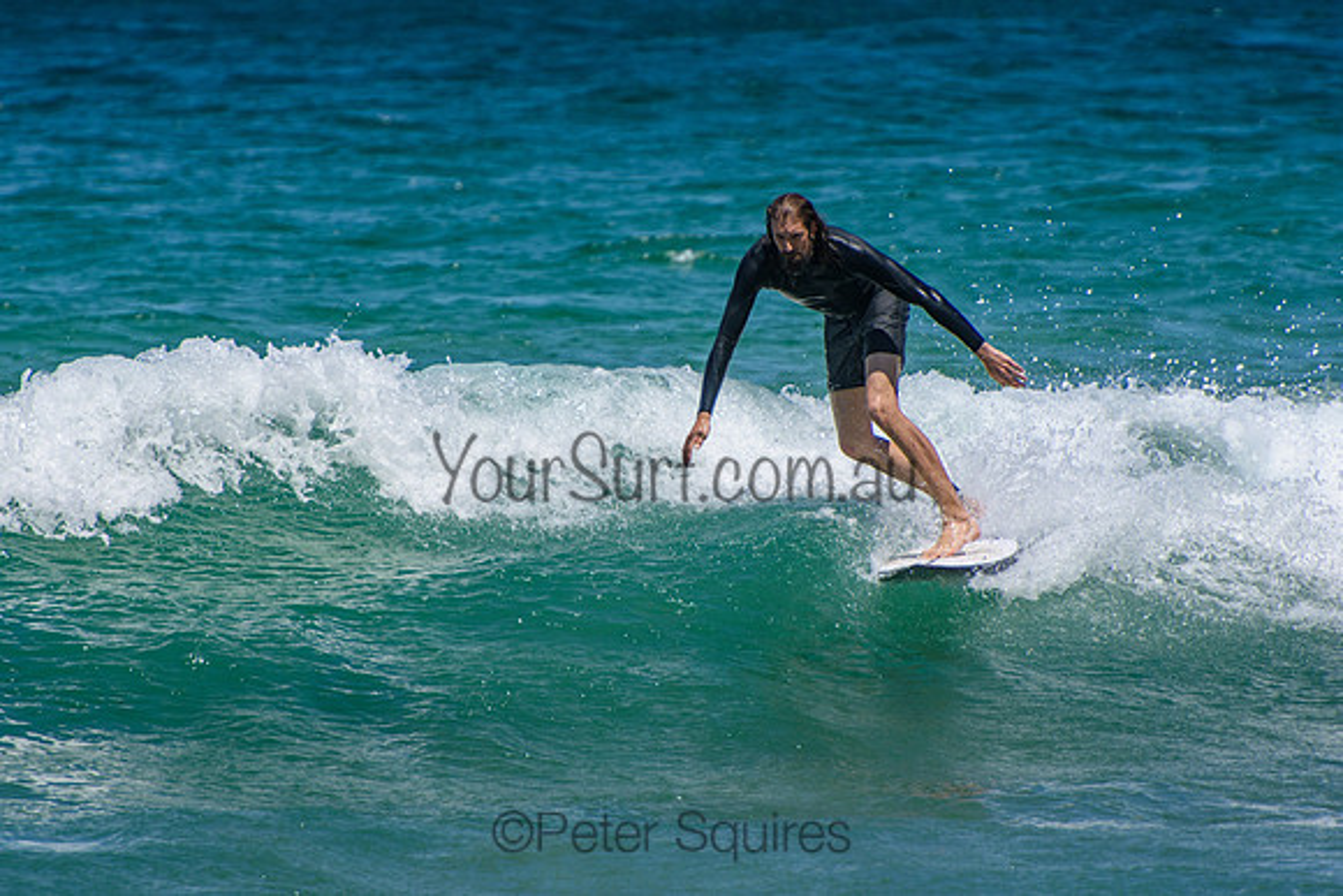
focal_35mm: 600
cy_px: 448
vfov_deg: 2.3
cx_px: 672
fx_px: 22388
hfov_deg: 3.4
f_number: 5.6
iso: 250
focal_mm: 400
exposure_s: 1/2000
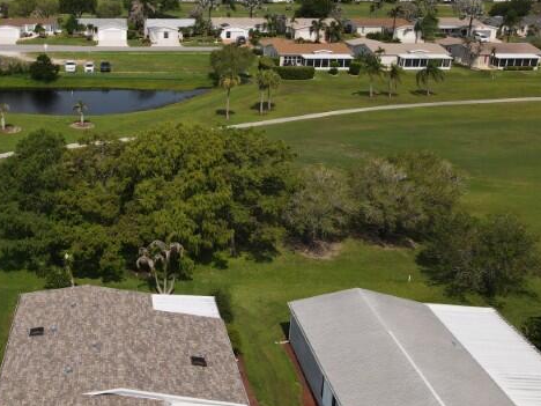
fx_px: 641
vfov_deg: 34.8
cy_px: 135
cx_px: 101
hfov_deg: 43.4
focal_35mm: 41
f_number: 2.8
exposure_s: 1/80
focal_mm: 4.5
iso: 100
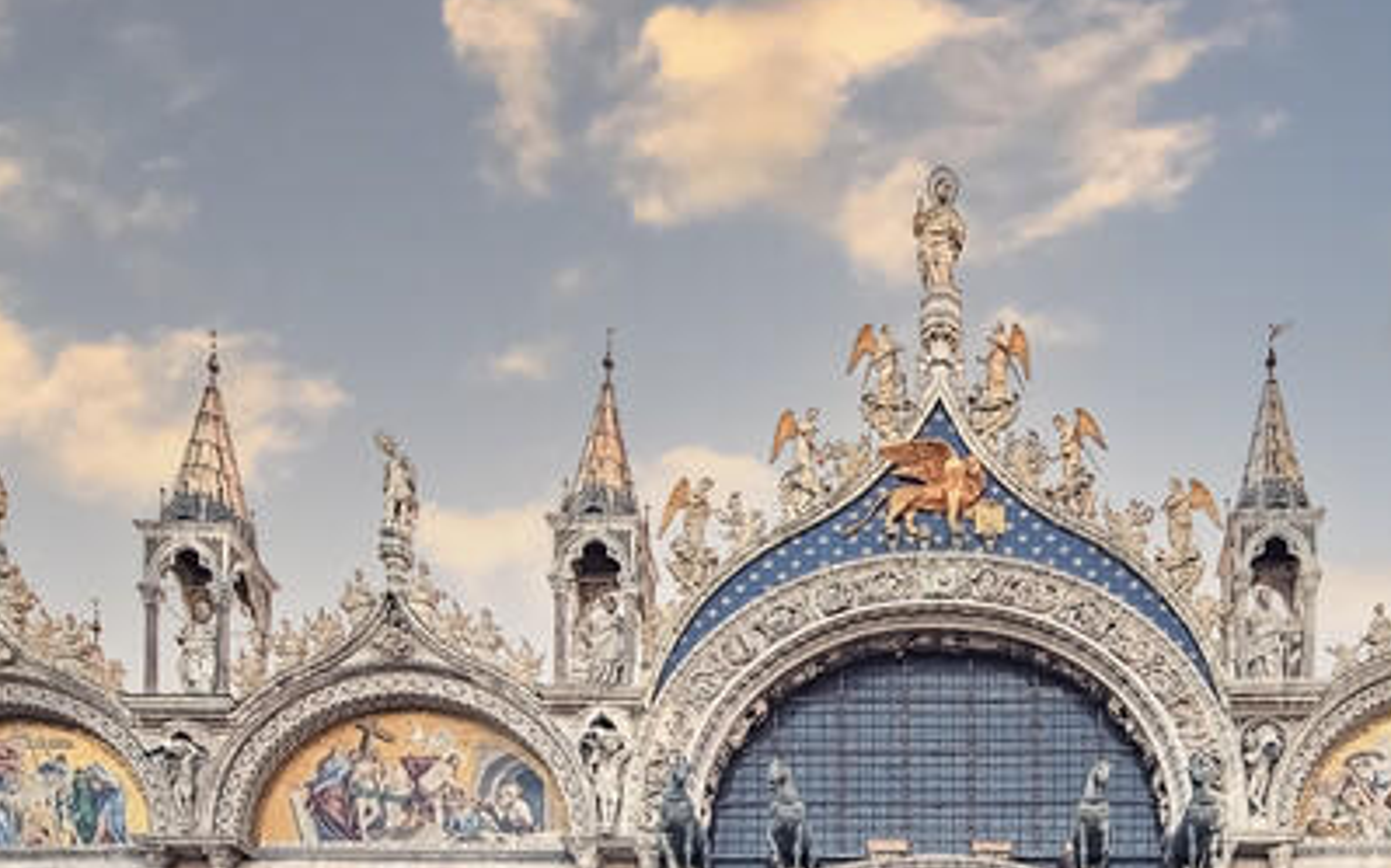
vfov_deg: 45.9
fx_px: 872
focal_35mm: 23
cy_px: 835
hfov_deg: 74.6
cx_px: 938
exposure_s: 1/25
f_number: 4.5
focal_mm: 12
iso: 64
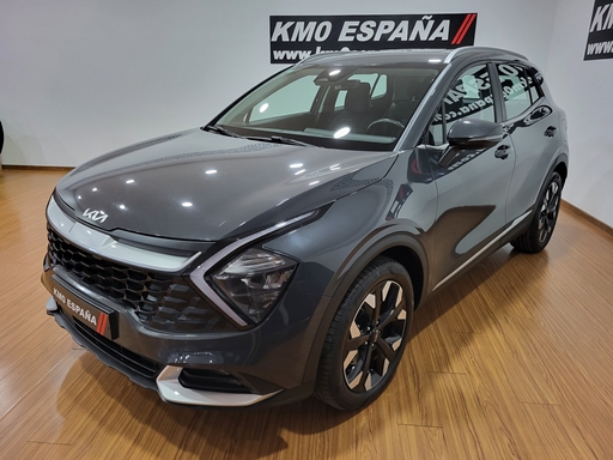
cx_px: 306
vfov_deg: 53.1
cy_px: 230
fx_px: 460
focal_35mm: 26
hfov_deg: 67.3
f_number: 1.8
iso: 320
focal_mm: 5.4
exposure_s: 1/50
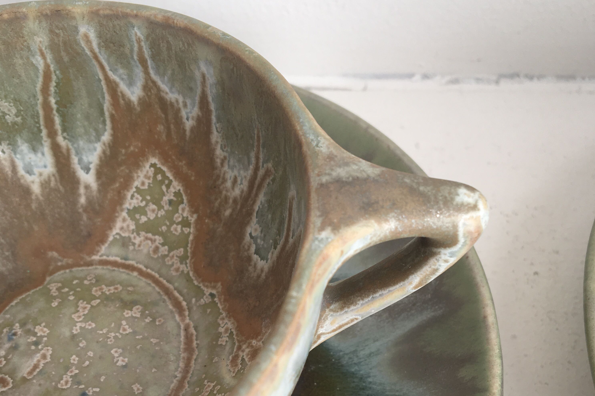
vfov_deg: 32.0
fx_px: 678
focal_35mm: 41
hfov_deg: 47.4
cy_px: 300
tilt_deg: -52.7
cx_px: 300
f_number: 2.2
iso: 25
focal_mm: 4.15
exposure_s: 1/50
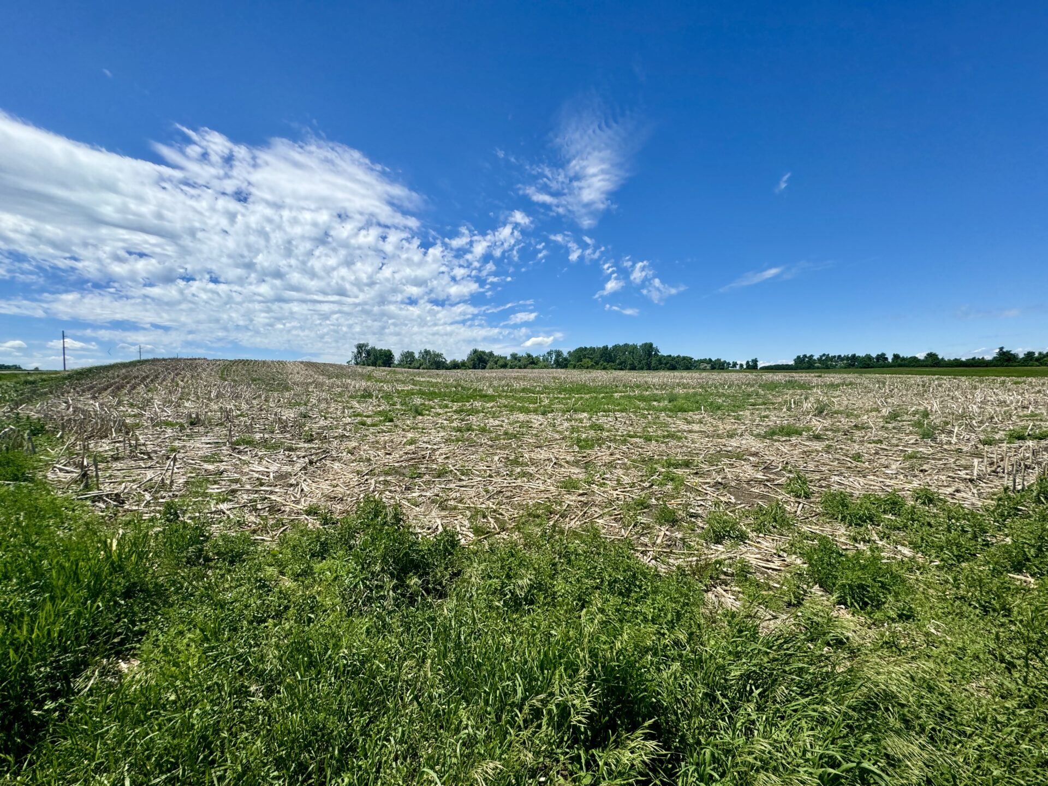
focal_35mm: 14
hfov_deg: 102.1
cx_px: 524
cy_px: 393
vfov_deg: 85.7
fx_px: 424
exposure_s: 1/3106
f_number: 2.2
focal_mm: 2.22
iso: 50
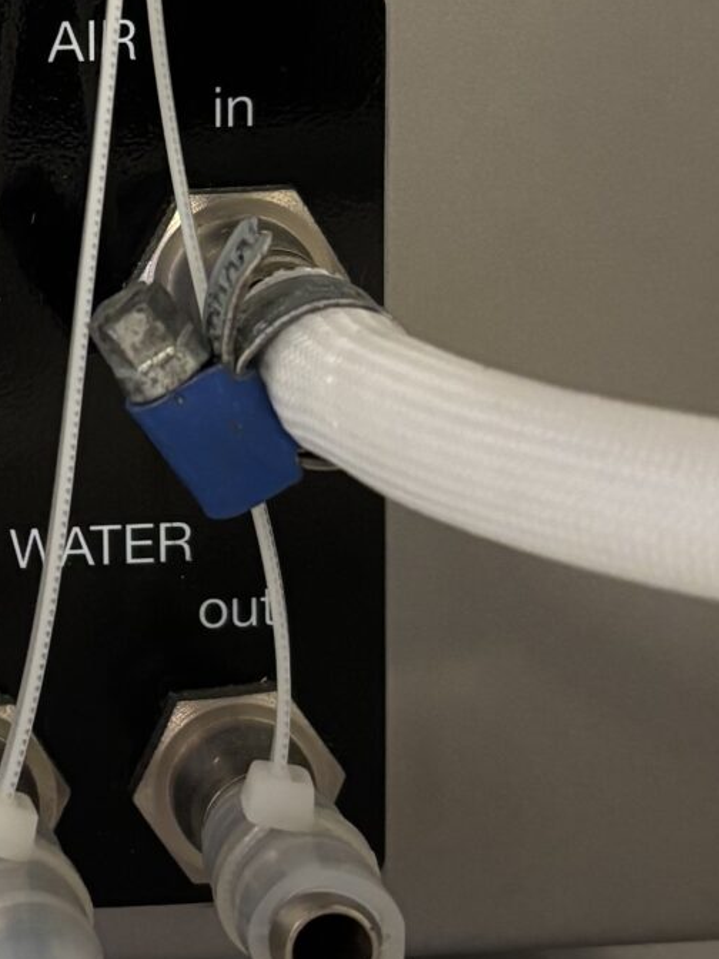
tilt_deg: -6.8
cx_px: -144
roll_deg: +0.6
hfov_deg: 14.5
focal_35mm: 99
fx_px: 2742
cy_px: 191
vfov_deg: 19.6
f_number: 1.6
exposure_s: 1/33
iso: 500
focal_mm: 5.96
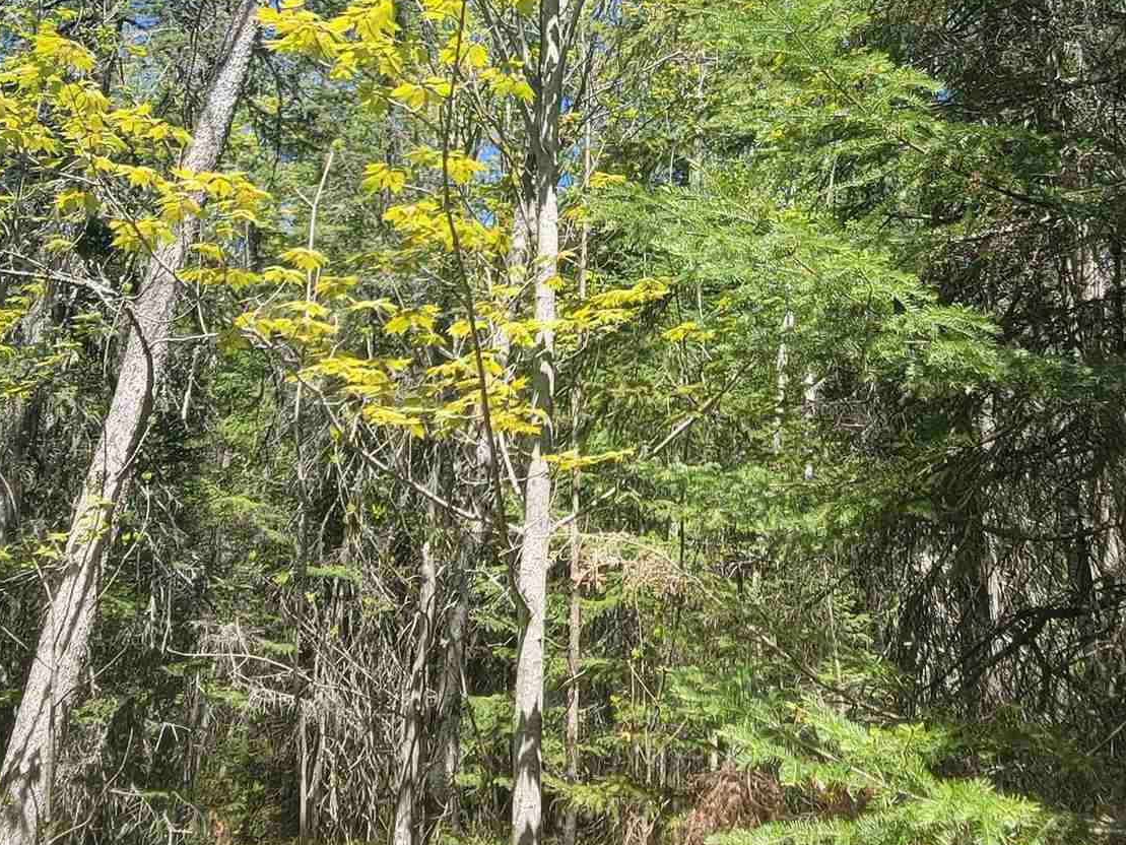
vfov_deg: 38.2
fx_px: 1171
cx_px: 541
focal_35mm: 36
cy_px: 171
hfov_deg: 51.3
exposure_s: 1/626
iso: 50
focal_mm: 2.2
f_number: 2.2
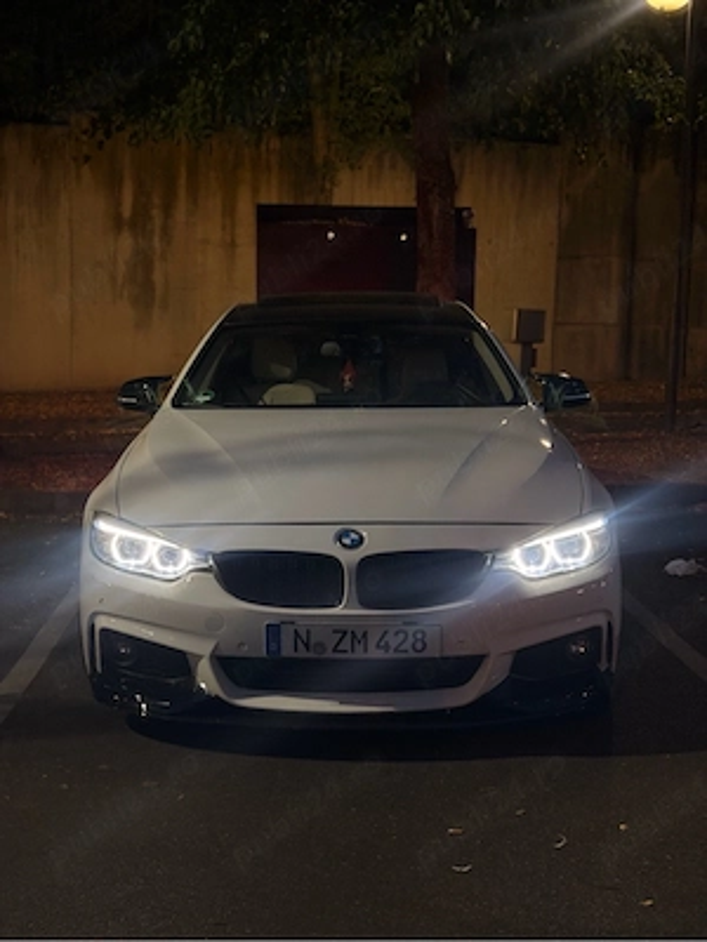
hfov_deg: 30.3
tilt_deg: -6.3
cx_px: 354
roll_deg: -1.2
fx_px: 1307
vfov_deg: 39.7
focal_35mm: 48
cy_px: 471
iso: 250
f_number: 1.78
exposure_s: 1/36
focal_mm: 6.76
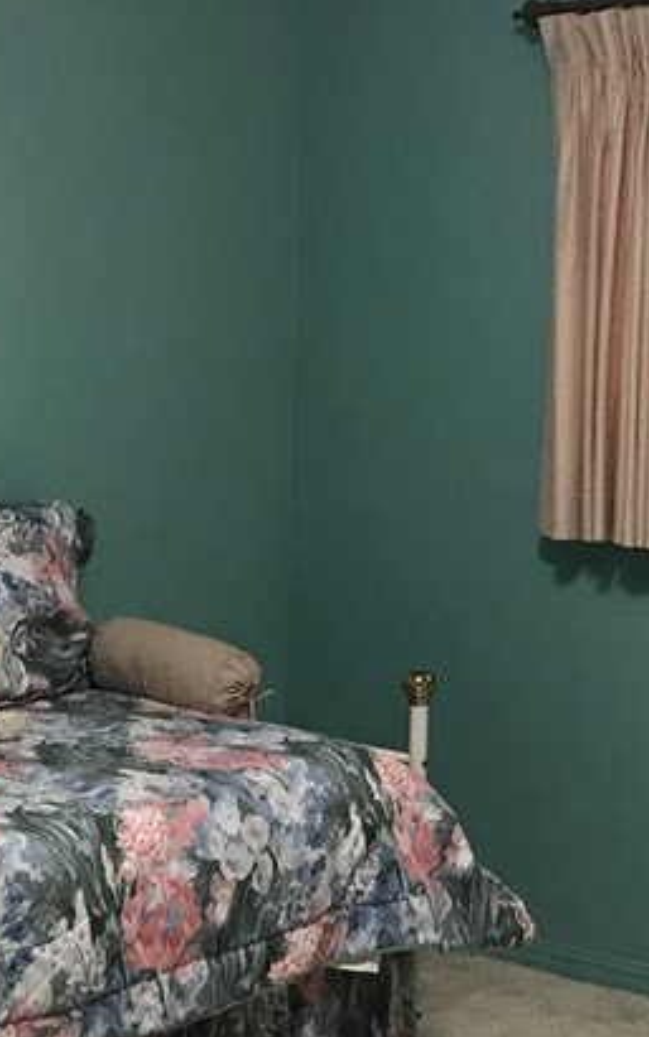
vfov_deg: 27.8
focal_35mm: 74
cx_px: 450
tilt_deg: -2.7
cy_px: 439
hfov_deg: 17.6
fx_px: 2093
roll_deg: -1.3
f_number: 1.8
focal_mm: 3.99
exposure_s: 1/13
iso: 100
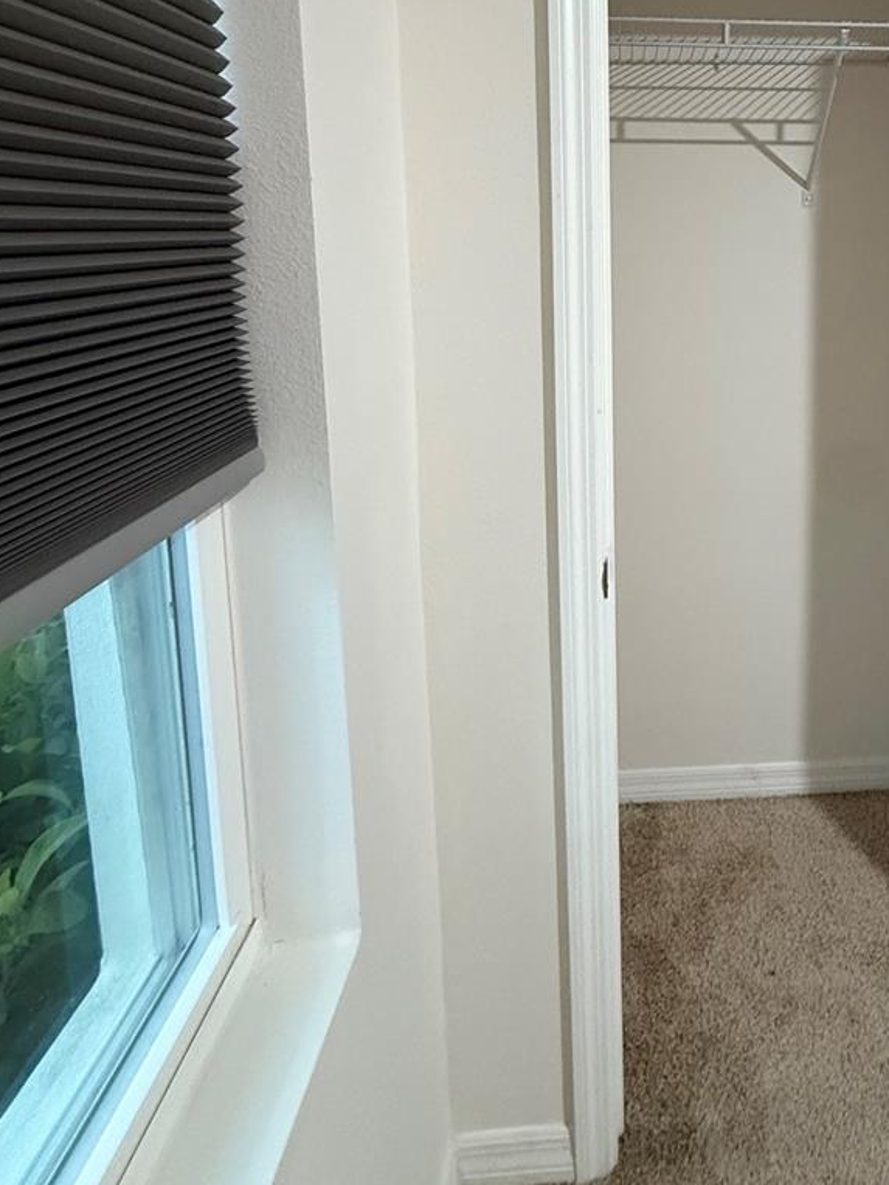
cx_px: 675
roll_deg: -1.9
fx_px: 753
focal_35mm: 22
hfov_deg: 57.7
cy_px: 316
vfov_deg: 71.9
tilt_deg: -6.8
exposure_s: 1/60
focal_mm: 2.22
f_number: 2.2
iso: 640
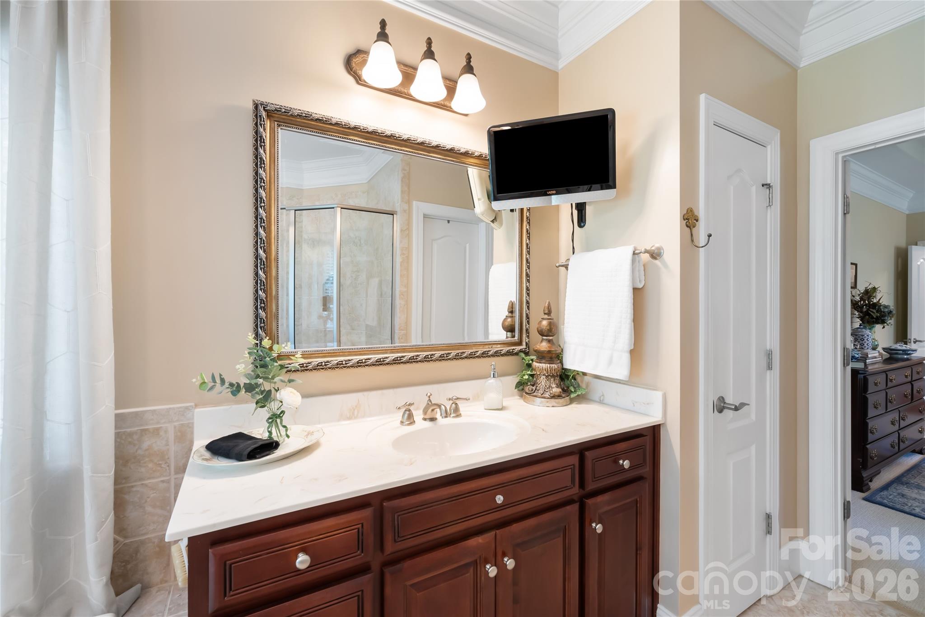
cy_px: 308
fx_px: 360
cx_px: 462
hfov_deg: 104.2
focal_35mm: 14
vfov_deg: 81.3
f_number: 10
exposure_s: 2.5
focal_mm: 14
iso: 100
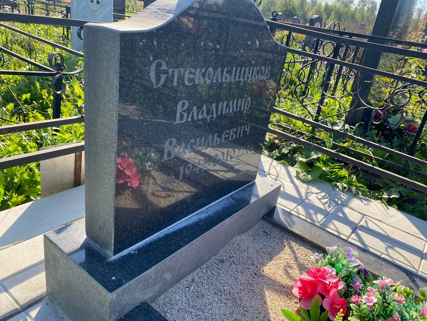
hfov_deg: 67.3
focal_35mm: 26
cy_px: 160
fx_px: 321
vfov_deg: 53.1
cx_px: 214
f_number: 1.8
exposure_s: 1/698
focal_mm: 4.25
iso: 32
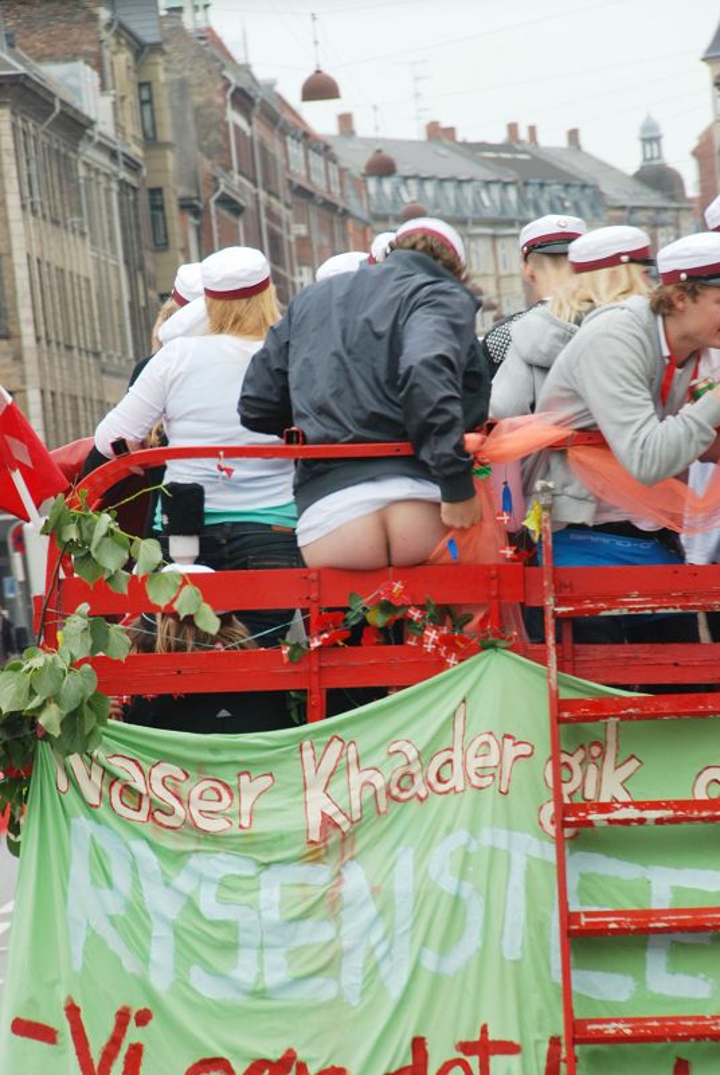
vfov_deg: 6.9
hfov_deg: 4.6
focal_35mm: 300
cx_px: 360
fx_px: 8968
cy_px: 538
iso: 200
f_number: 11
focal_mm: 200
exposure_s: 1/25
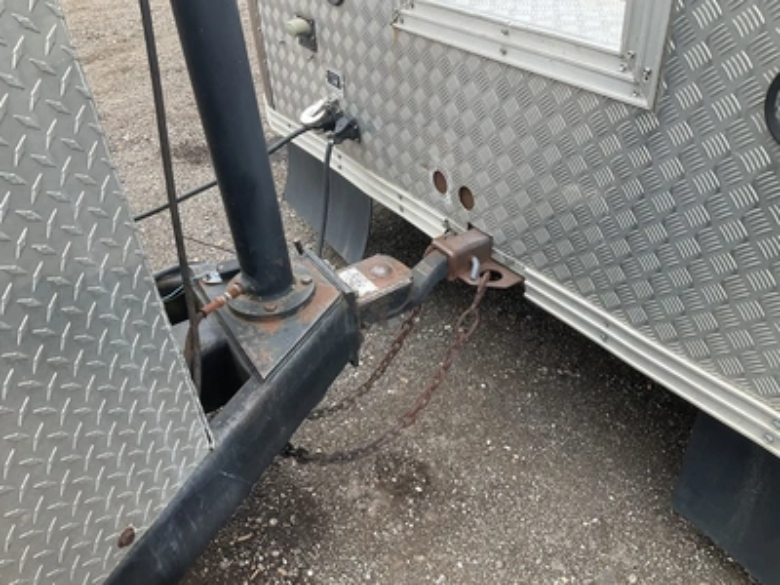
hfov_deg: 61.7
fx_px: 653
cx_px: 390
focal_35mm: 29
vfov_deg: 48.2
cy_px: 292
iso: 25
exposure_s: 1/299
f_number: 1.8
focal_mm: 3
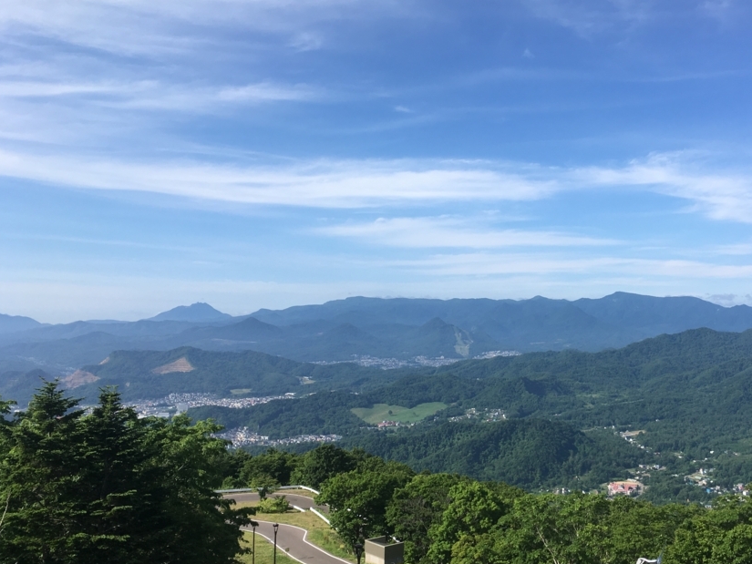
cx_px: 449
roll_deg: +0.1
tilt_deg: +0.6
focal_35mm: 36
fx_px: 782
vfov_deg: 39.7
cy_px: 290
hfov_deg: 51.0
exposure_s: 1/1451
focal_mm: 4.15
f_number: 2.2
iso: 25
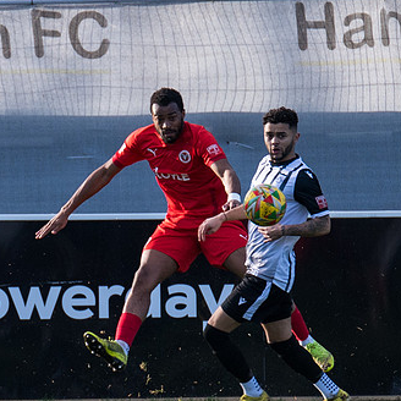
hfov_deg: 1.2
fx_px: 18388
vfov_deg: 1.2
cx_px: 97
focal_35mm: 1403
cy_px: 352
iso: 500
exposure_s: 1/1250
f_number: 4
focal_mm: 360
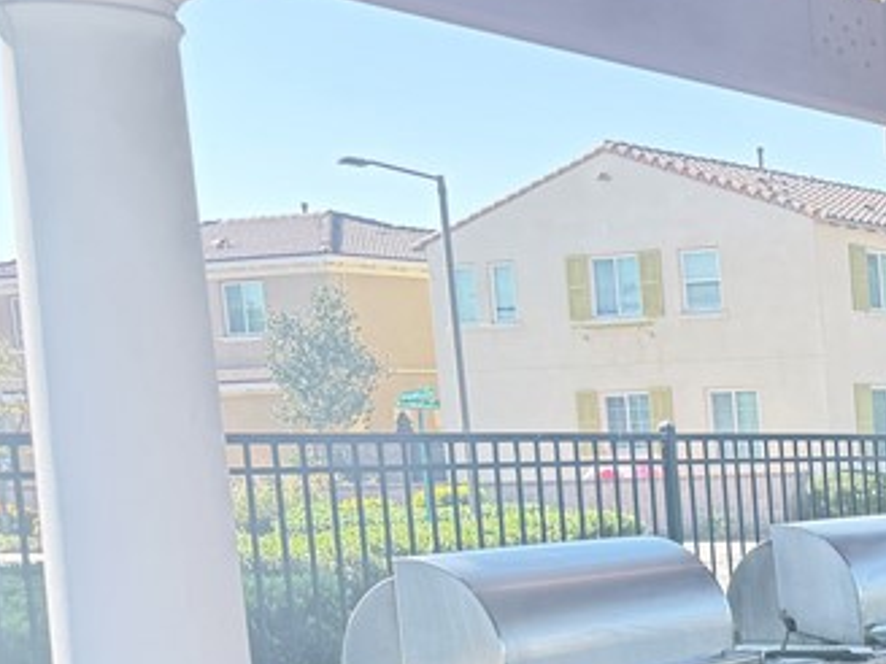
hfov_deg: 21.4
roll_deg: +1.8
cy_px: 694
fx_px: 1920
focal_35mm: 75
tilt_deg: -7.2
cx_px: 1370
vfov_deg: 19.0
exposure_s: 1/473
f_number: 1.78
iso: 100
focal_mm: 6.76
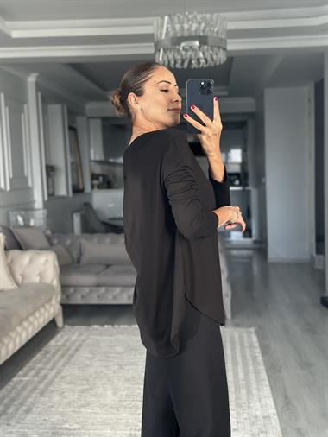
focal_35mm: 48
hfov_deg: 30.3
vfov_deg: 39.6
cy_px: 218
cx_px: 164
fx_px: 606
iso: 80
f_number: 1.78
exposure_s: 1/172
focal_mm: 6.86
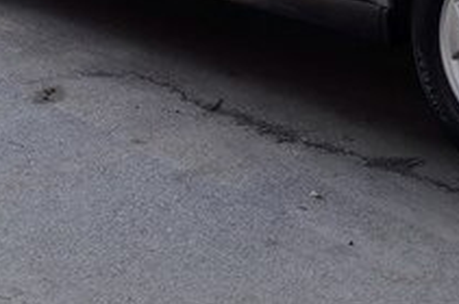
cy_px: -105
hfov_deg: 23.1
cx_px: 252
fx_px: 1120
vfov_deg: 14.7
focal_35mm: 88
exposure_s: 1/117
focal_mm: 3.6
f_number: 1.9
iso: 40
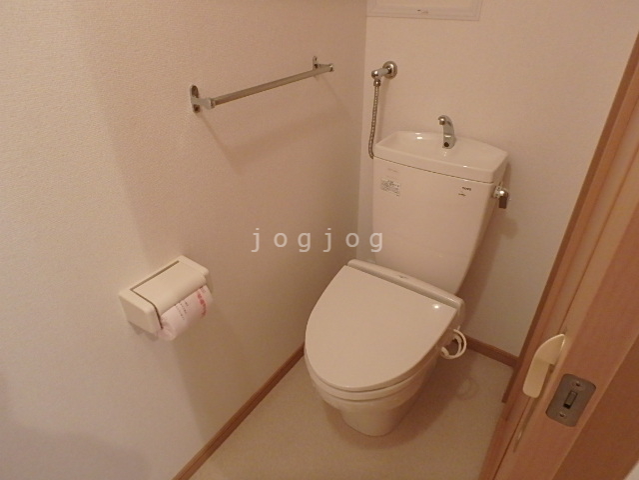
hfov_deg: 79.0
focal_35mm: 21
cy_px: 240
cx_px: 320
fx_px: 388
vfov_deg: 63.4
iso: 640
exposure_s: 1/30
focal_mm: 3.7
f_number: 3.5
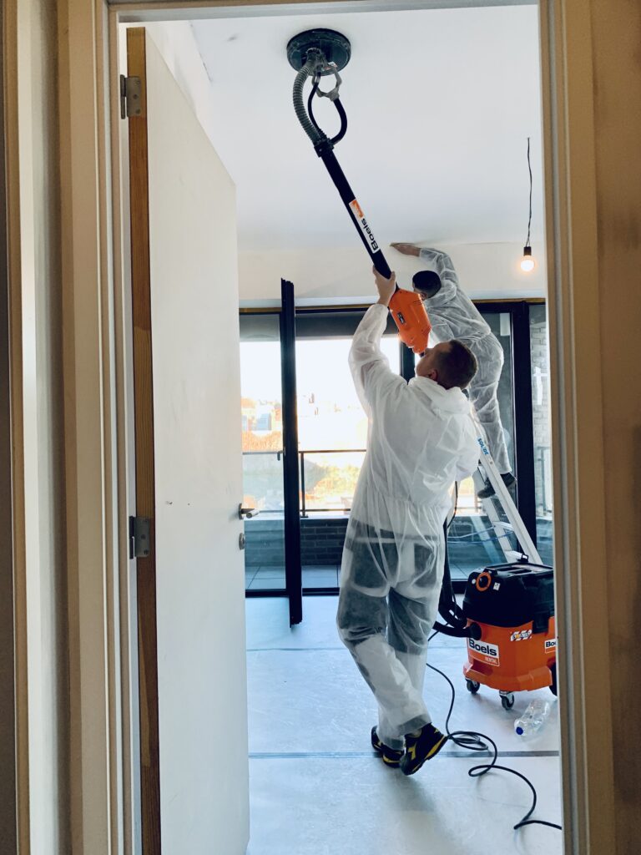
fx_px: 642
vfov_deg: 67.3
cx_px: 320
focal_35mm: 26
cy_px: 428
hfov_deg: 53.1
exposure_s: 1/121
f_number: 1.8
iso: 64
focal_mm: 4.25
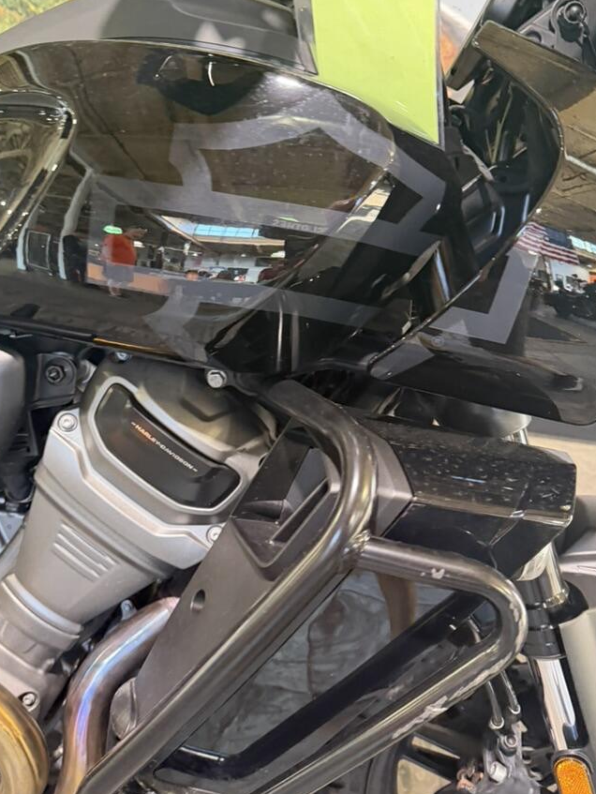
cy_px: 371
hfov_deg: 48.1
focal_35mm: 29
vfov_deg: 61.6
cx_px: 258
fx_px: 665
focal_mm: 6.76
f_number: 1.78
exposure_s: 1/60
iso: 500
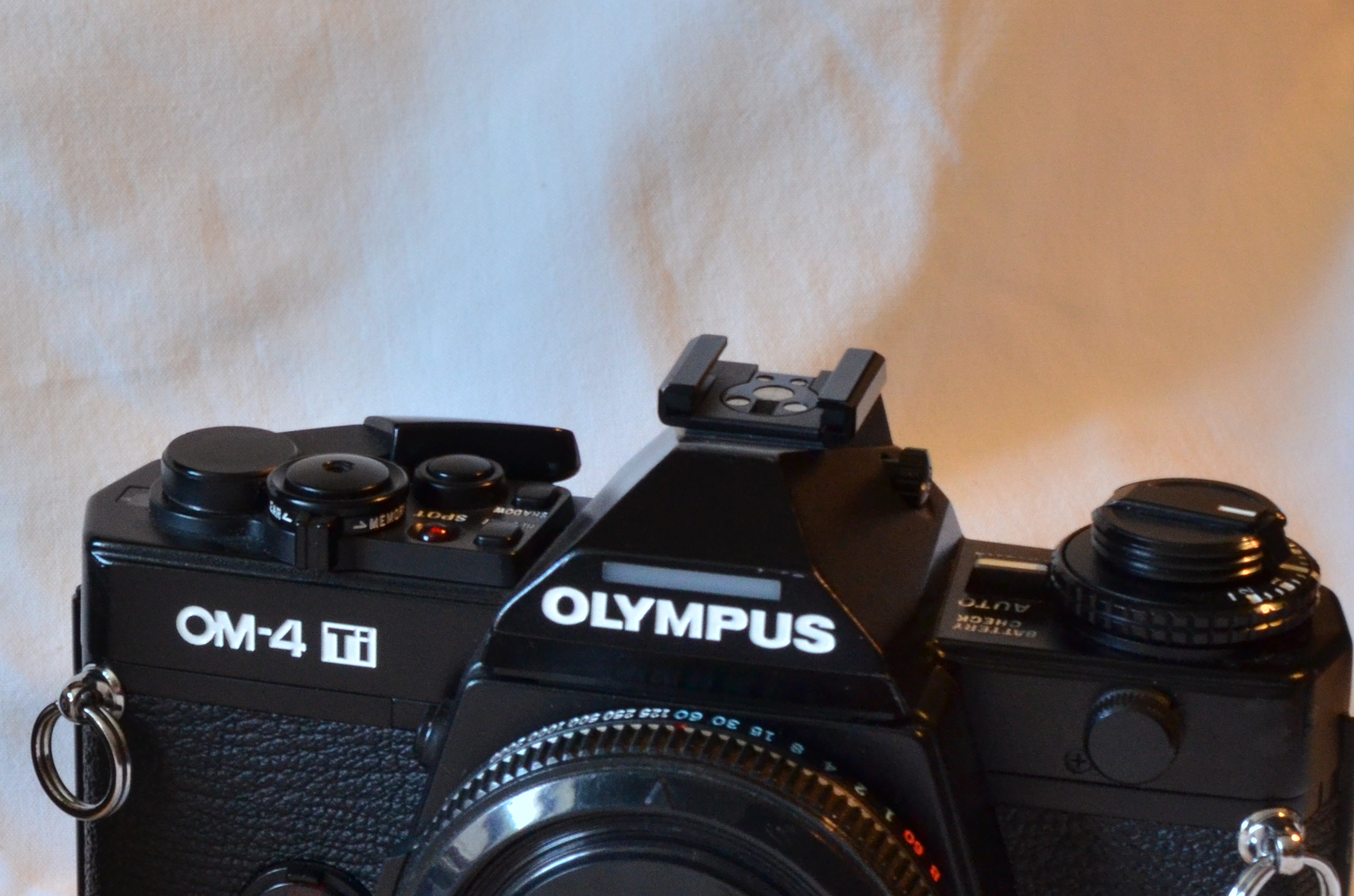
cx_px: 65
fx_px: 5255
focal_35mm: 140
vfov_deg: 9.7
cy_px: 598
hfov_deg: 14.5
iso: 800
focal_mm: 40
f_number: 13
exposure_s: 1/20
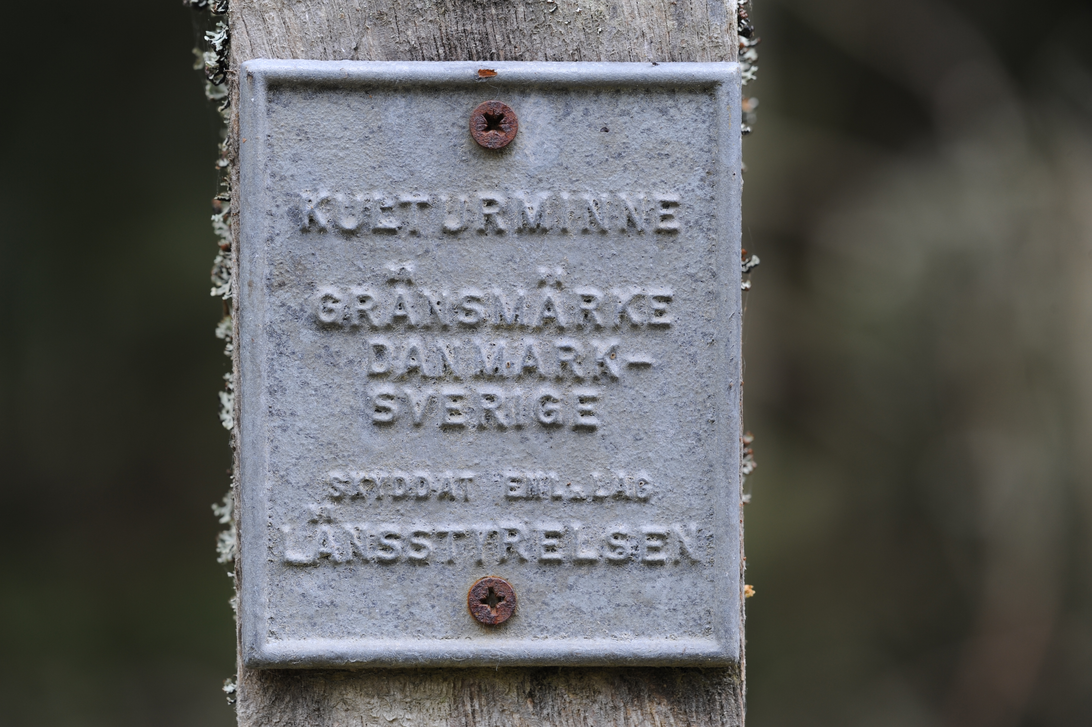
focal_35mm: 150
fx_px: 4547
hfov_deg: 13.7
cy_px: 364
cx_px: 546
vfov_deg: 9.1
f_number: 5
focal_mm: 150
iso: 200
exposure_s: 1/100
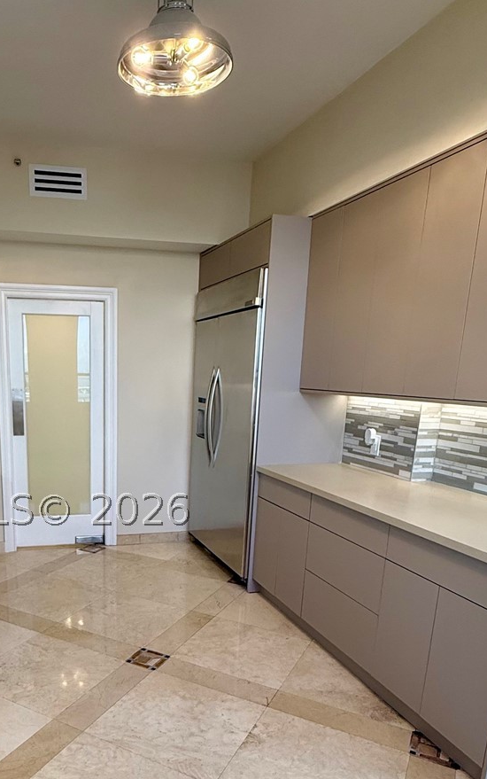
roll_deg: -1.2
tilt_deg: -11.4
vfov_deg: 66.8
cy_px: 510
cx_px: 137
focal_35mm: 27
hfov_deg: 44.9
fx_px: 573
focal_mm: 2.22
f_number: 2.2
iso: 160
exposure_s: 1/120
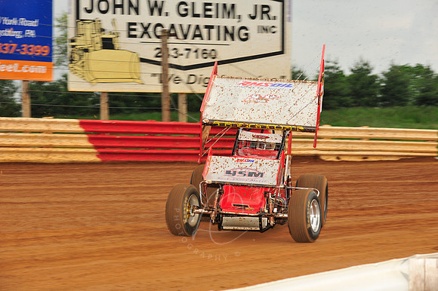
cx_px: 219
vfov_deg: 12.2
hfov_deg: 18.3
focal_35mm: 112
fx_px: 1362
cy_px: 146
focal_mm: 112
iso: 800
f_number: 7.1
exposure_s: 1/320
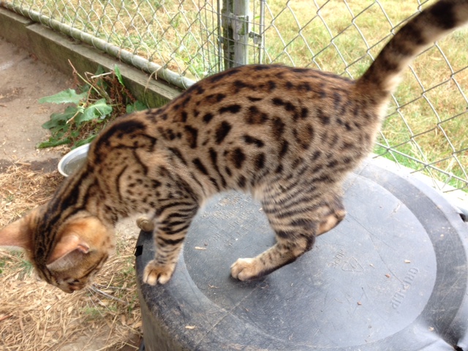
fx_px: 446
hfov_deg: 55.4
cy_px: 176
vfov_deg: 42.9
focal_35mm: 33
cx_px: 234
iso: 50
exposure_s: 1/60
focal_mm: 4.12
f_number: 2.4
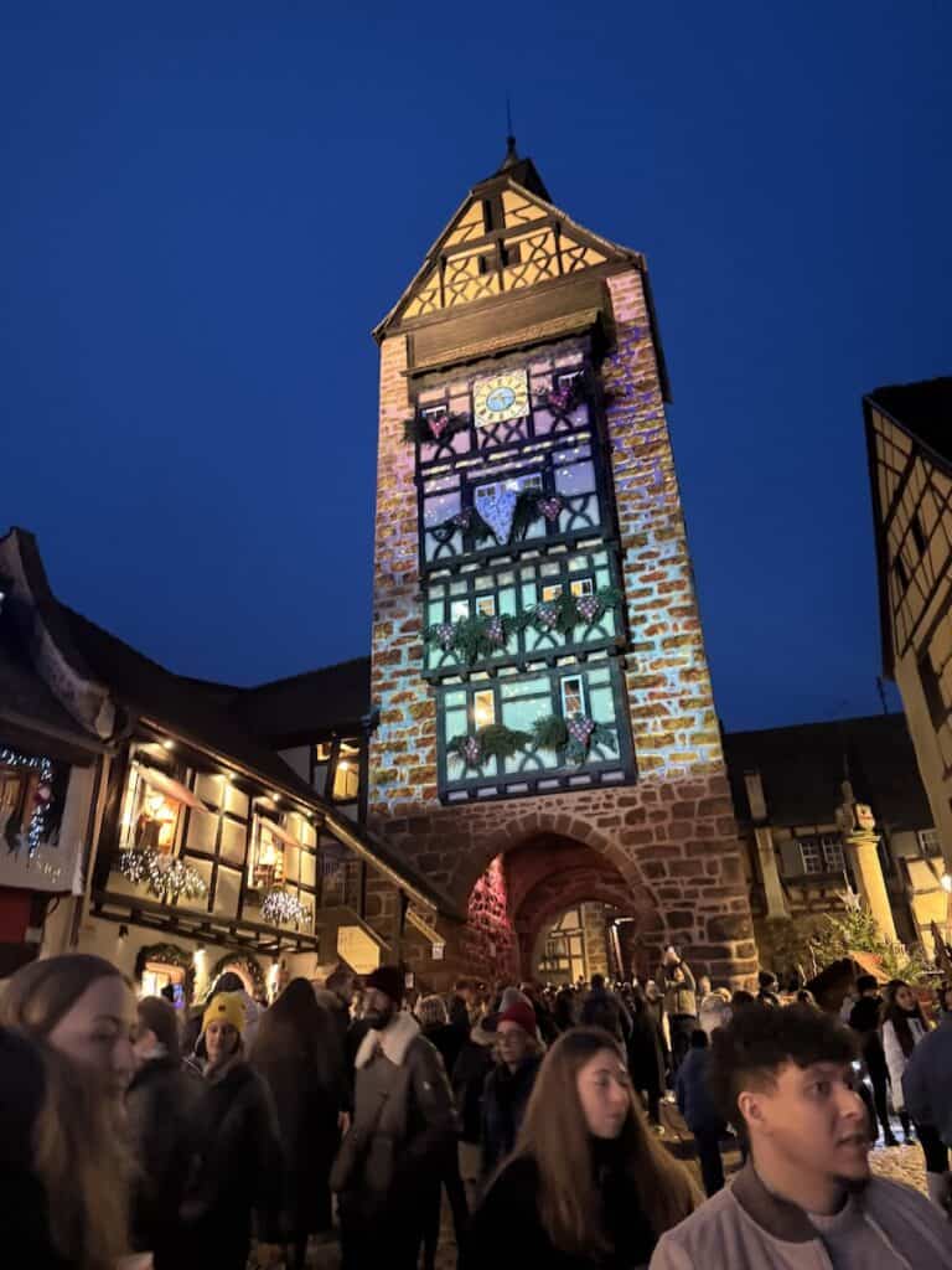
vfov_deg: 71.6
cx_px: 476
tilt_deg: +26.2
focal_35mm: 24
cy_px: 635
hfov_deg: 56.8
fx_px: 880
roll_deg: +1.8
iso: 1600
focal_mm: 6.76
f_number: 1.78
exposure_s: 1/25
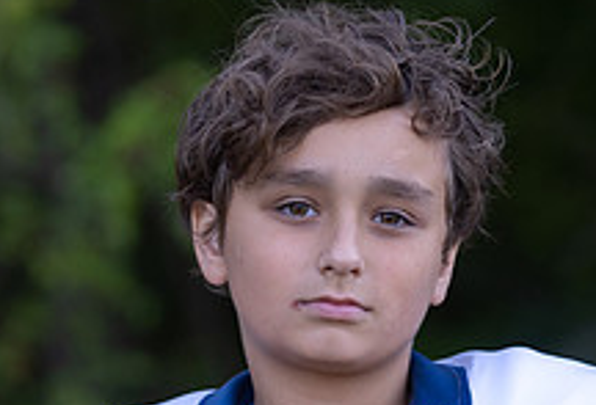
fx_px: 4365
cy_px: 427
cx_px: 345
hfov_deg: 7.8
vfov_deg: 5.3
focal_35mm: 262
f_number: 2.8
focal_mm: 86
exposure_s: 1/320
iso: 320
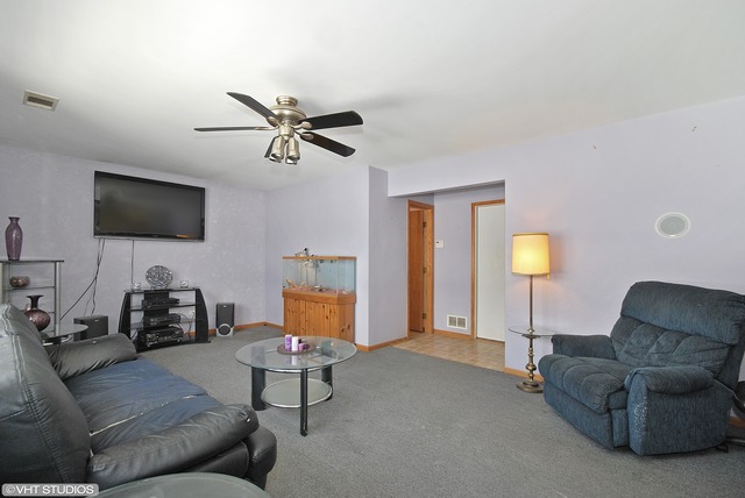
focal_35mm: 15
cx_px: 372
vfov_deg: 77.4
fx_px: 311
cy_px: 249
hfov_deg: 100.3
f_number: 9
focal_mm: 10
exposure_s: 1/15
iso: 200
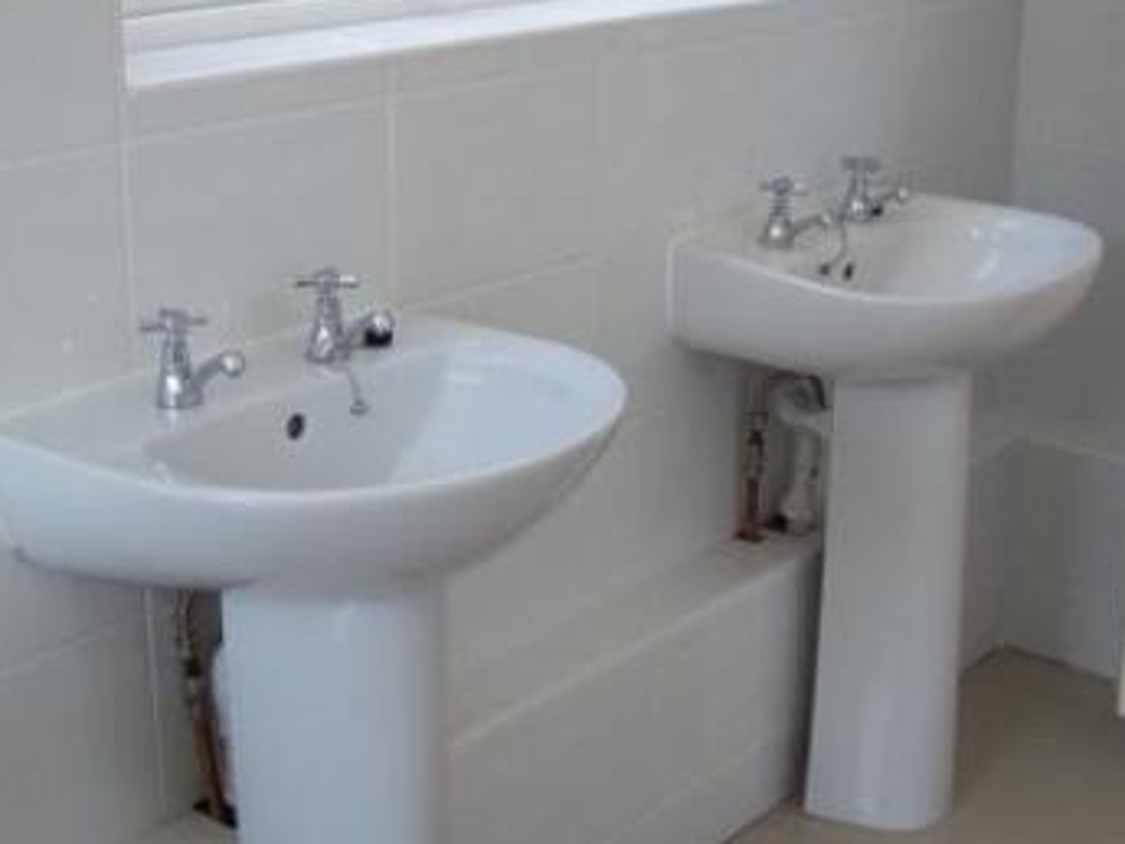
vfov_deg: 24.0
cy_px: 361
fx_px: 1982
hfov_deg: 31.6
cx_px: 675
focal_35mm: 61
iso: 80
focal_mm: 6
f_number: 2.7
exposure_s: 1/126
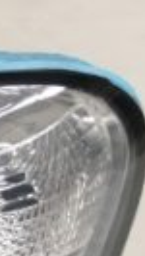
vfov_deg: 16.4
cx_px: -379
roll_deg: +0.3
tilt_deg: -37.8
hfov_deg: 7.4
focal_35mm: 131
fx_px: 894
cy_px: 151
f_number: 2.2
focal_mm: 4.15
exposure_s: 1/30
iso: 100
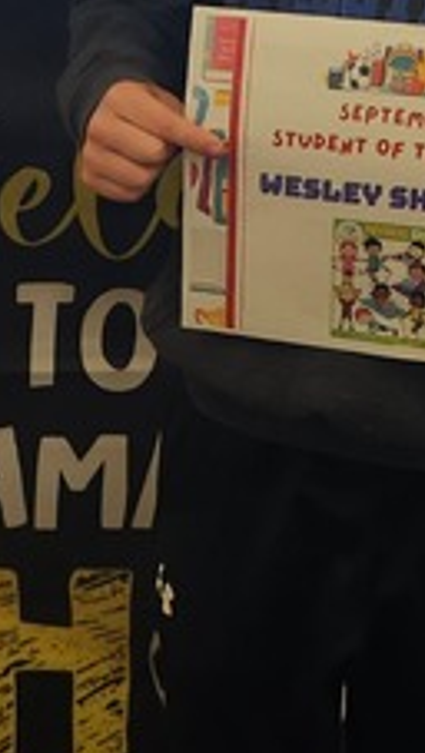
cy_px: -109
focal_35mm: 113
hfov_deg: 10.7
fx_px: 2260
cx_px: 408
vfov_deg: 18.1
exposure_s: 1/120
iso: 80
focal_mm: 5.4
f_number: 1.8
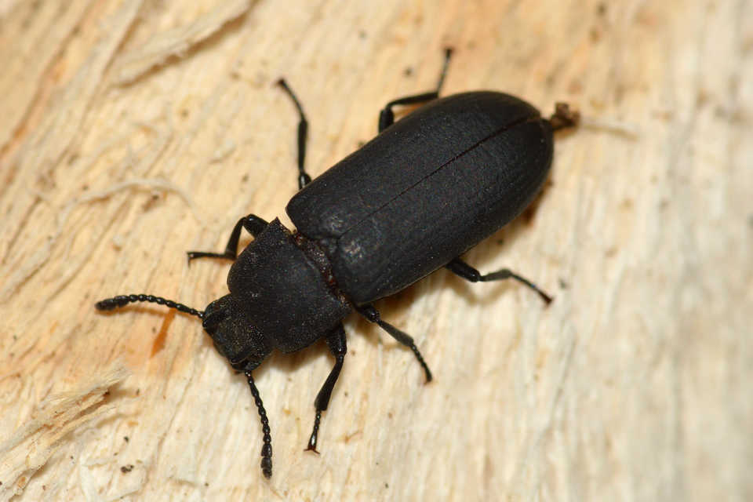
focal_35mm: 150
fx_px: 3137
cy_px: 251
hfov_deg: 13.7
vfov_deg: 9.1
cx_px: 376
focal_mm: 100
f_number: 18
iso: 100
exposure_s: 1/200
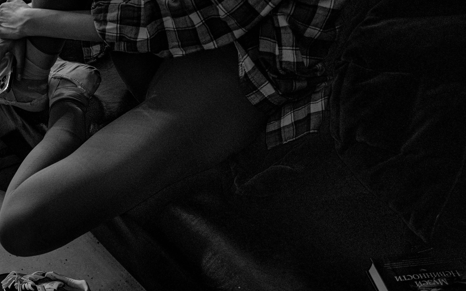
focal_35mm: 56
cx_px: 115
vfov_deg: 22.9
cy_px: 227
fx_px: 711
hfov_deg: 35.5
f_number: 4
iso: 4000
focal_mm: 34
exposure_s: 1/200
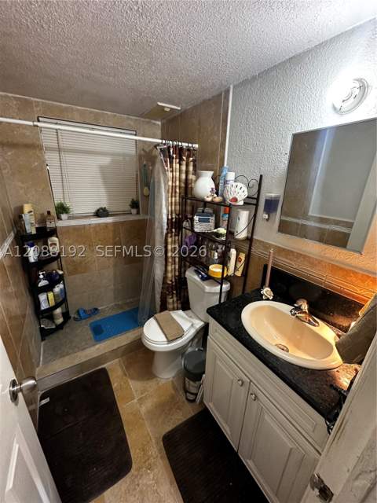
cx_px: 188
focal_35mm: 14
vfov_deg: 102.1
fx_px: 203
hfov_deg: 85.7
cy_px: 252
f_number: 2.2
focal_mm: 2.22
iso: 400
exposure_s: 1/60
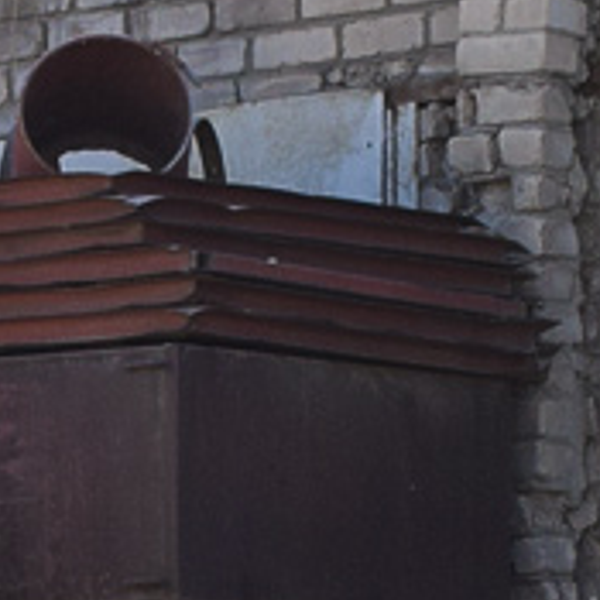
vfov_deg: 5.7
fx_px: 5824
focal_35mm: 297
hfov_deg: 5.9
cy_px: 1269
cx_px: 51
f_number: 8
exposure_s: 1/250
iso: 200
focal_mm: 34
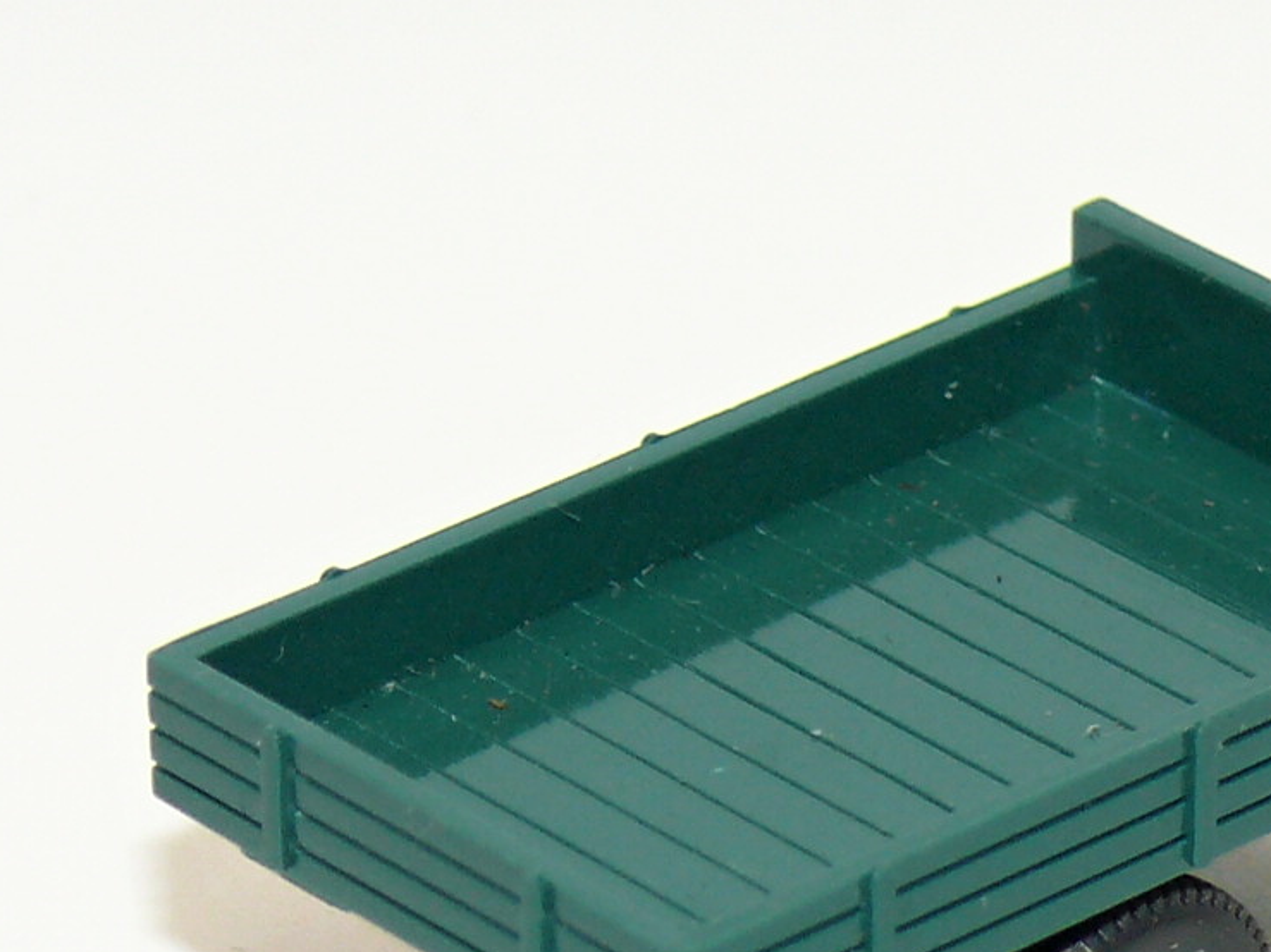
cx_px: 939
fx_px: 11601
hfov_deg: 6.3
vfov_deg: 4.7
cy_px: 644
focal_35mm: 316
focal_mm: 17.3
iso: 100
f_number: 4
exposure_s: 1/30
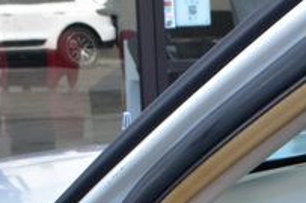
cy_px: 462
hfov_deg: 13.4
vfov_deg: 8.4
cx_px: 332
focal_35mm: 151
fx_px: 1282
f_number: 9
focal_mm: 20
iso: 400
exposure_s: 1/100
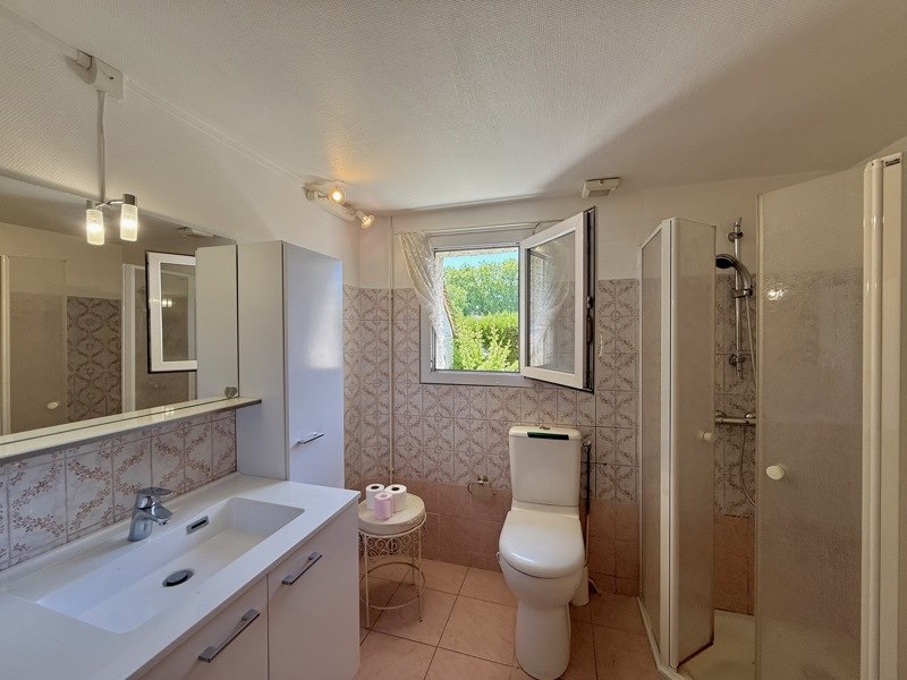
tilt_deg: -1.3
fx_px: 367
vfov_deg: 85.7
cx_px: 454
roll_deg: +0.0
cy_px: 340
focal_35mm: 14
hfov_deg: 102.1
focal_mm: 2.22
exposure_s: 1/124
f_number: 2.2
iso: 50
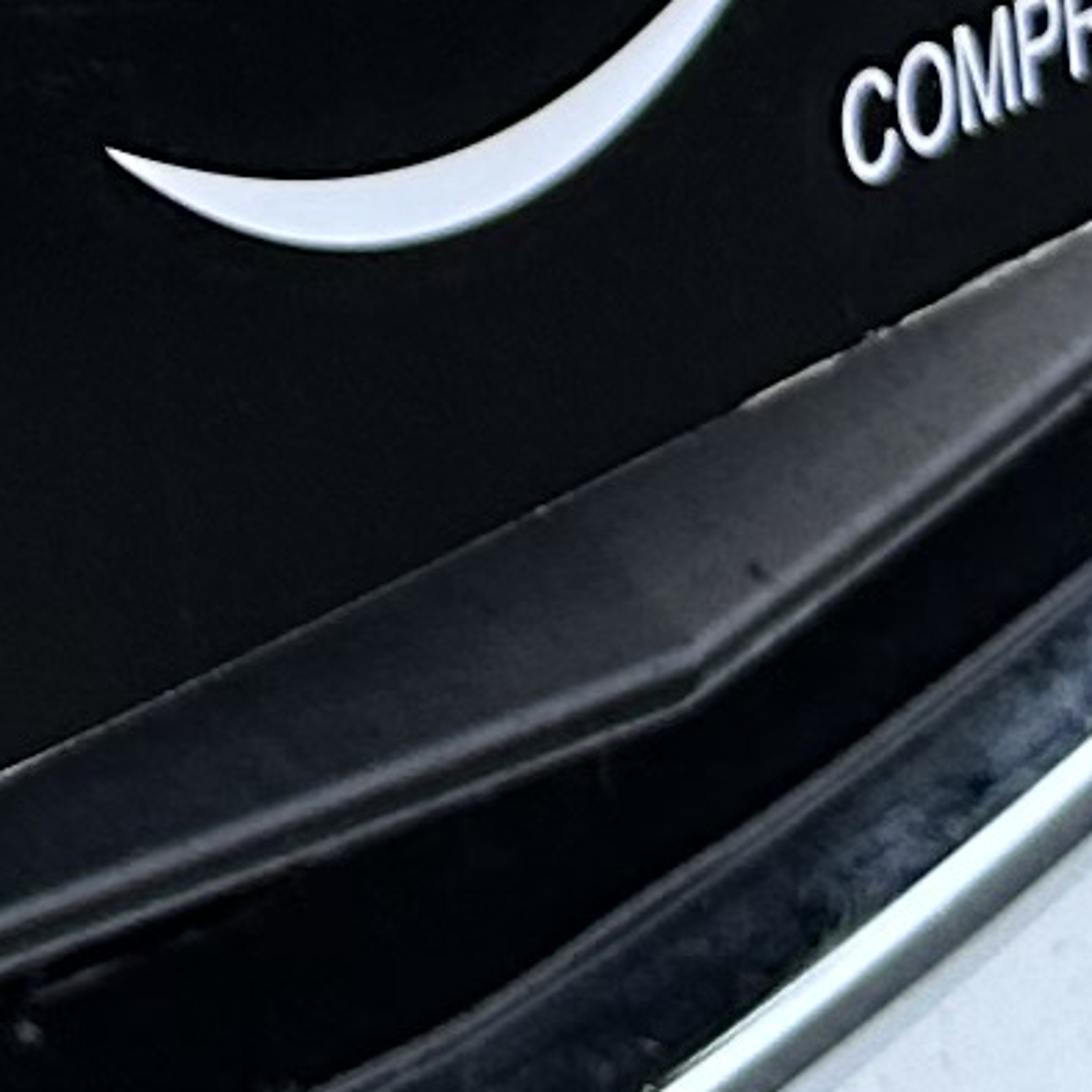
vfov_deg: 7.2
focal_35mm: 217
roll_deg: -0.1
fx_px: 7745
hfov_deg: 6.9
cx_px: -2663
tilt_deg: -6.6
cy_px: -2214
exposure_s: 1/442
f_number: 1.78
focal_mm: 6.86
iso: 80
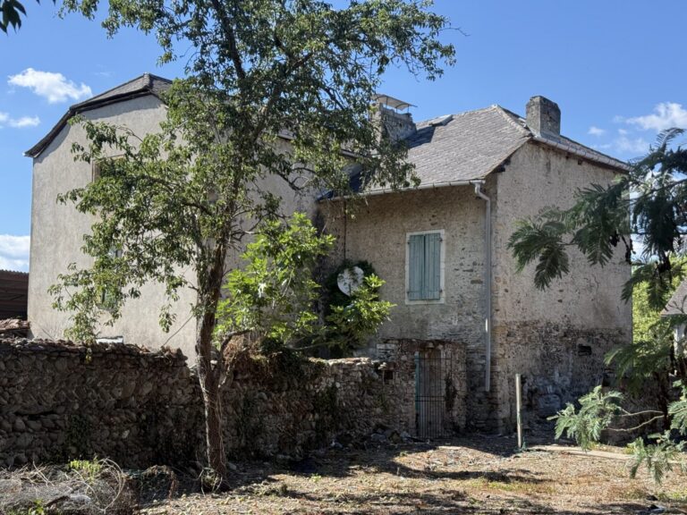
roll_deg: -1.0
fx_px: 953
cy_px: 258
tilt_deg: +5.2
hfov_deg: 39.7
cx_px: 344
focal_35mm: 48
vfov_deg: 30.3
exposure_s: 1/1575
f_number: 1.78
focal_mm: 6.76
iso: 64
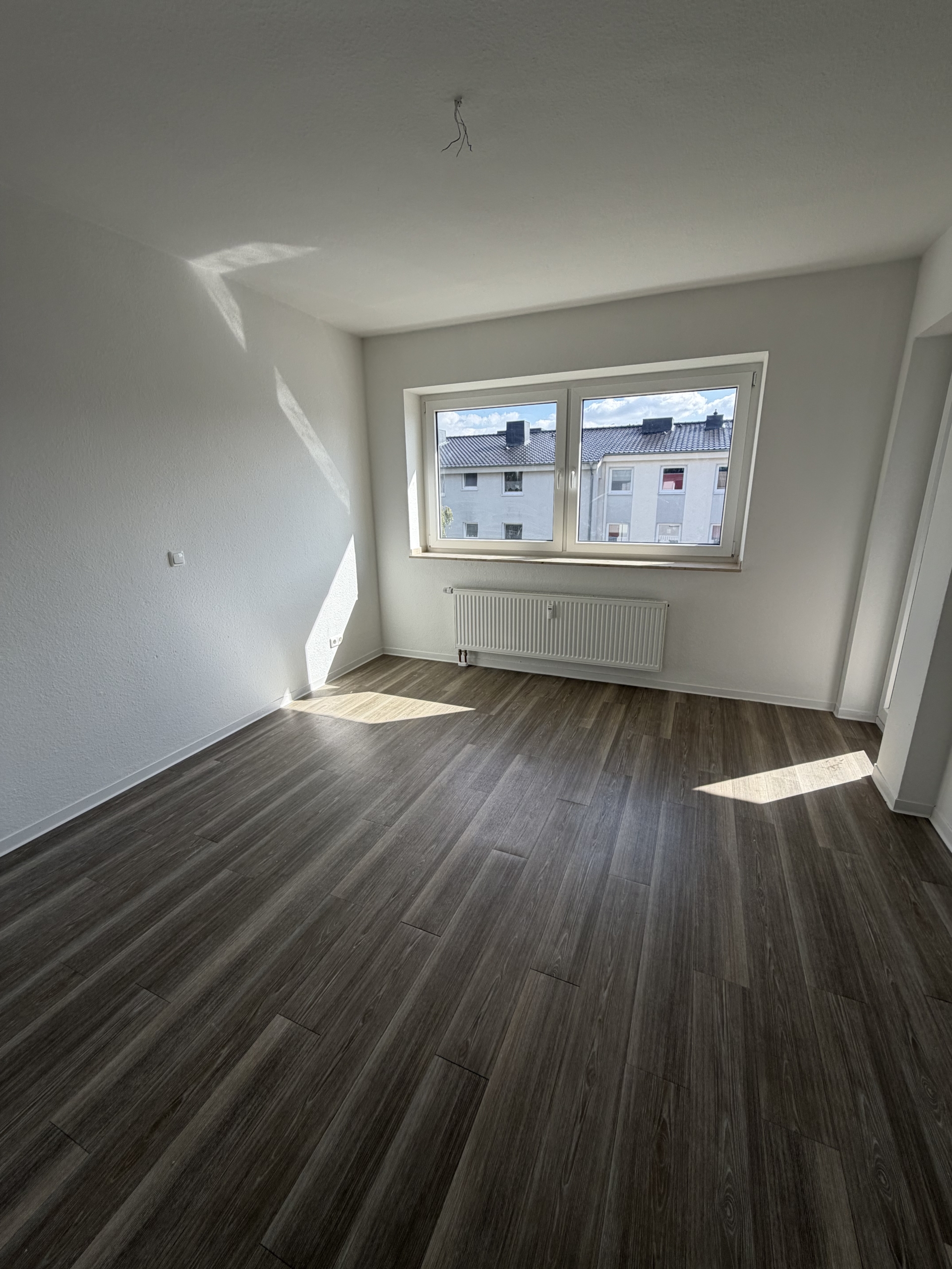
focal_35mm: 14
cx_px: 476
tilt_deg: -13.9
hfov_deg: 85.7
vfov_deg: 102.1
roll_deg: +1.0
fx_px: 513
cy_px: 634
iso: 64
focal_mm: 2.22
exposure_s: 1/445
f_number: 2.2
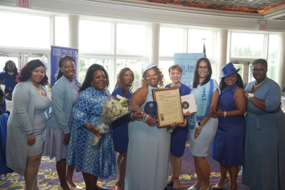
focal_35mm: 32
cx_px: 142
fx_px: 250
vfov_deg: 41.6
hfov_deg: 59.3
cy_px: 95
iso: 1000
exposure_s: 1/125
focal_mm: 31.6
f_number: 3.2
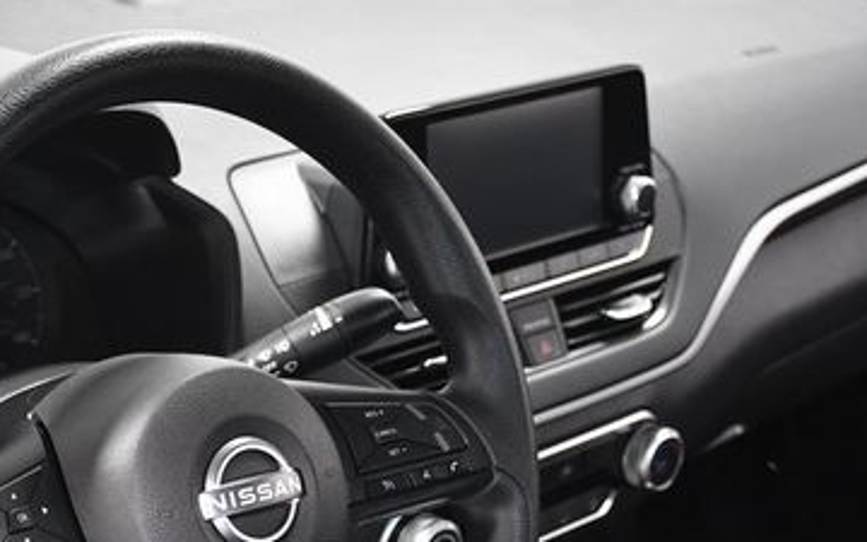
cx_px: 243
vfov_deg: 14.8
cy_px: 507
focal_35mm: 87
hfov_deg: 23.6
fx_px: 2056
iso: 2500
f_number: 4.5
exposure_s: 1/125
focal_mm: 32
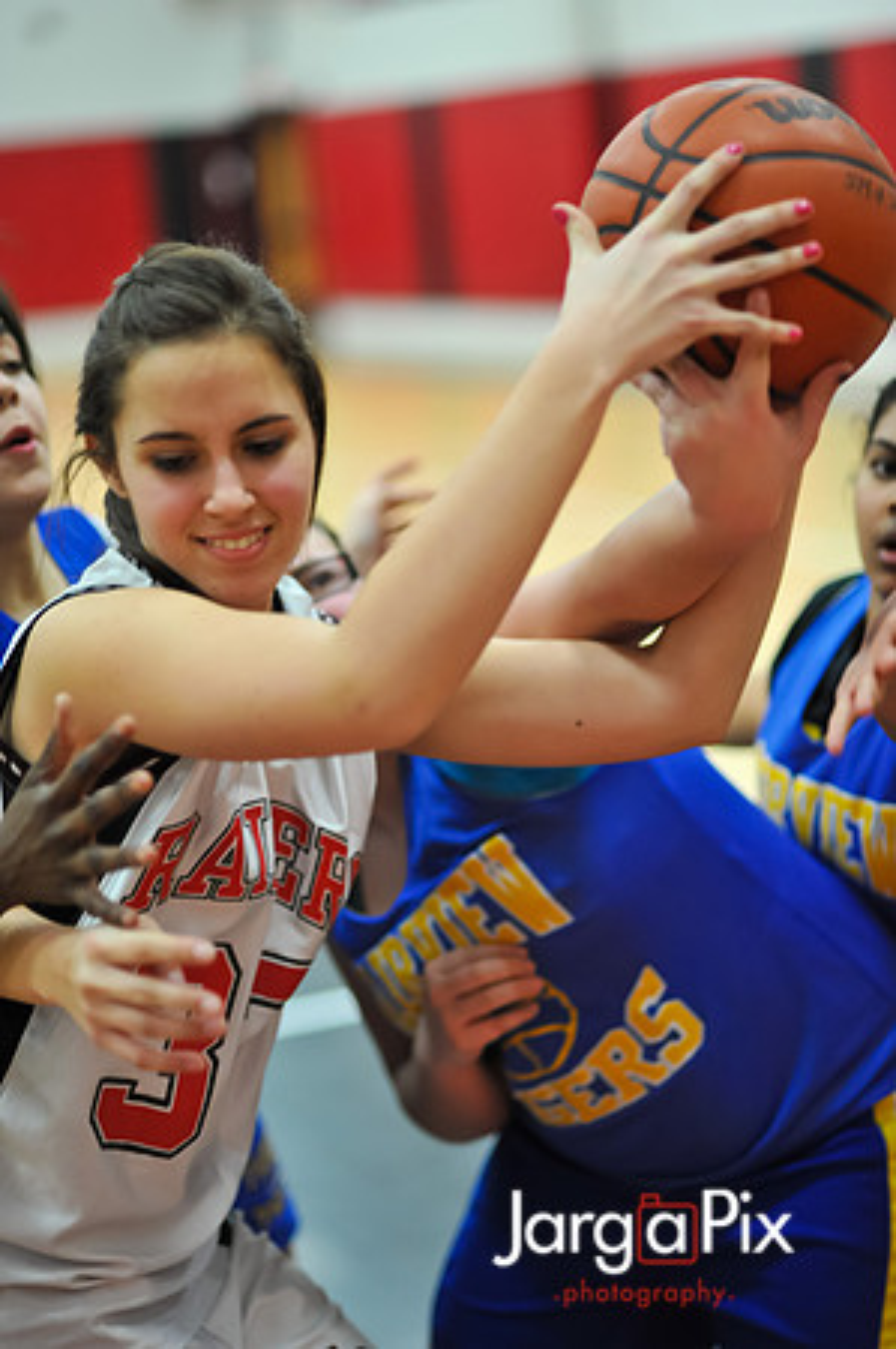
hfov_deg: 16.0
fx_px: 3180
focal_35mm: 85
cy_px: 674
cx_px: 448
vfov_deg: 23.9
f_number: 2
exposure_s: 1/500
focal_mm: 85
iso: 2000
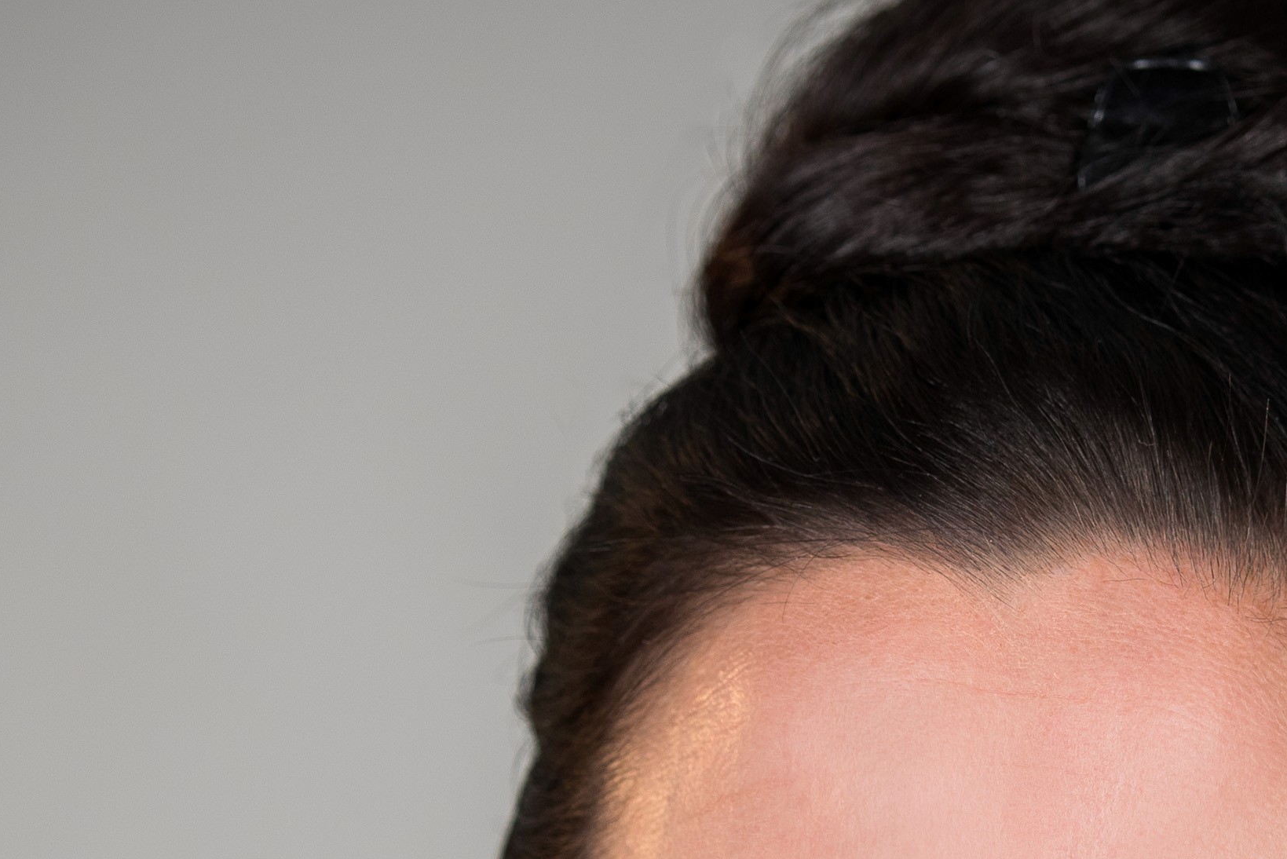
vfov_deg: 2.9
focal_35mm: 466
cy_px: 1227
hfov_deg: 4.4
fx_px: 16664
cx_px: 1132
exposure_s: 1/200
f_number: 4
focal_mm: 120
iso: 100
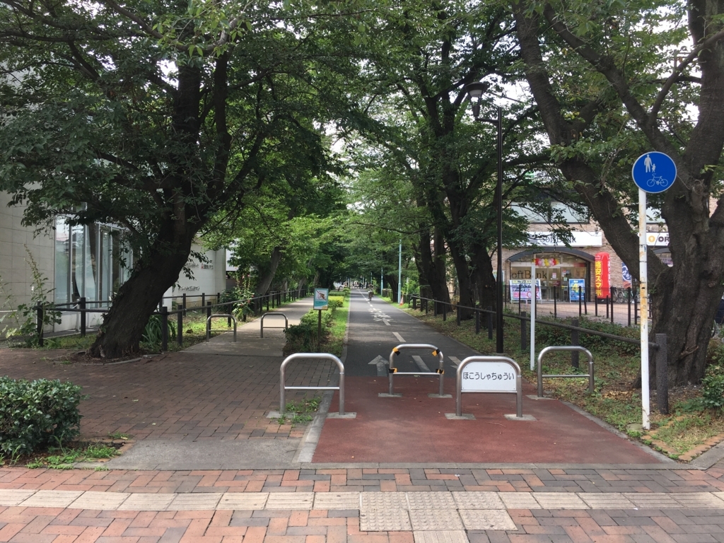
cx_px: 362
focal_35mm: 29
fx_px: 607
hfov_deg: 61.7
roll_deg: -0.7
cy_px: 272
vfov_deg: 48.2
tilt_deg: +1.7
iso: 25
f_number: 2.2
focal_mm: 4.15
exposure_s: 1/291
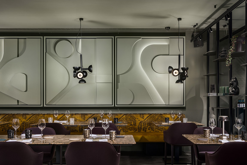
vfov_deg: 29.3
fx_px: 316
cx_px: 124
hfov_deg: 42.7
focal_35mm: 46
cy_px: 82
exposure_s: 1
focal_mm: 46
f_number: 11
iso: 64
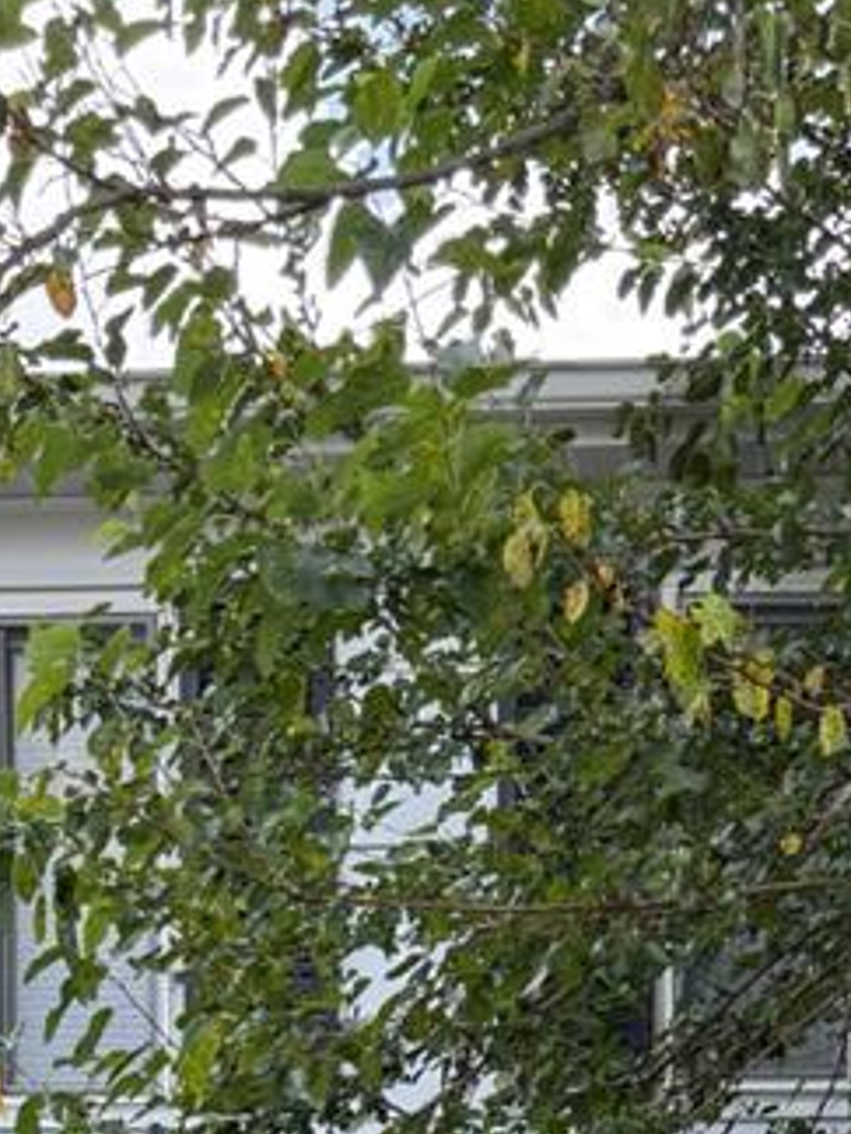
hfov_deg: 13.3
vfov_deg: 14.5
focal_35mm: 111
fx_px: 3638
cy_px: 2301
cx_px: 671
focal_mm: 6.76
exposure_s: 1/1032
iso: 100
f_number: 1.78
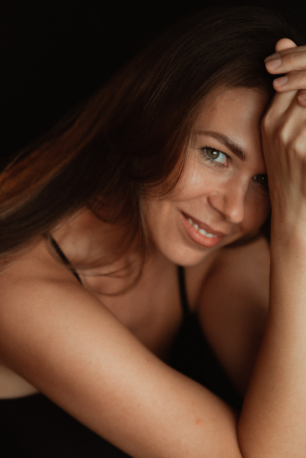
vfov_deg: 23.9
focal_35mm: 85
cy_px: 229
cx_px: 153
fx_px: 1083
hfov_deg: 16.1
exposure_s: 1/250
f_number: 3.2
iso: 900
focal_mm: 85
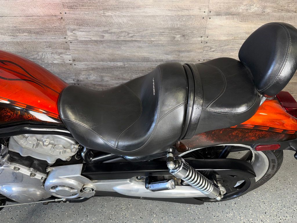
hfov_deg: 71.6
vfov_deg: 56.8
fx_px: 206
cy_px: 112
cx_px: 148
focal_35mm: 24
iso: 80
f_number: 1.78
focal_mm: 6.76
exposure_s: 1/27
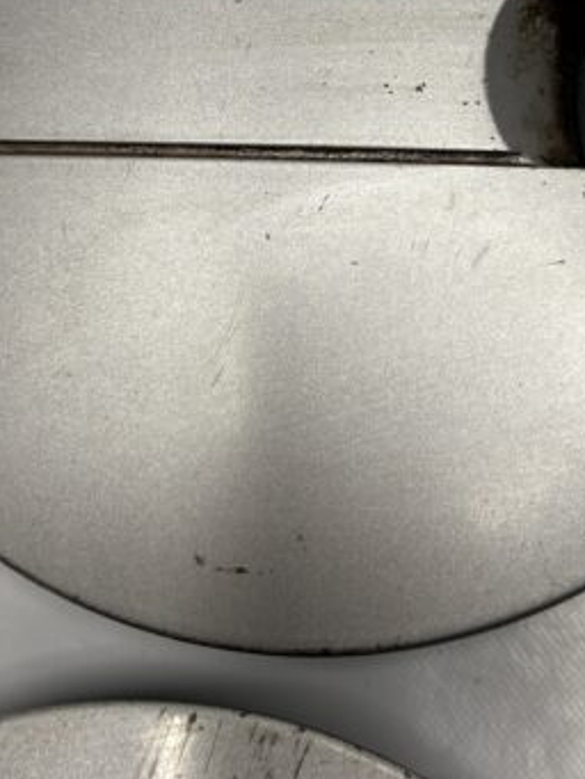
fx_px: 1374
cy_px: 231
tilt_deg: -81.4
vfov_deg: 31.3
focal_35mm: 61
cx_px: 370
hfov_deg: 24.0
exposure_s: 1/100
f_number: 1.6
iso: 100
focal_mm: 5.96
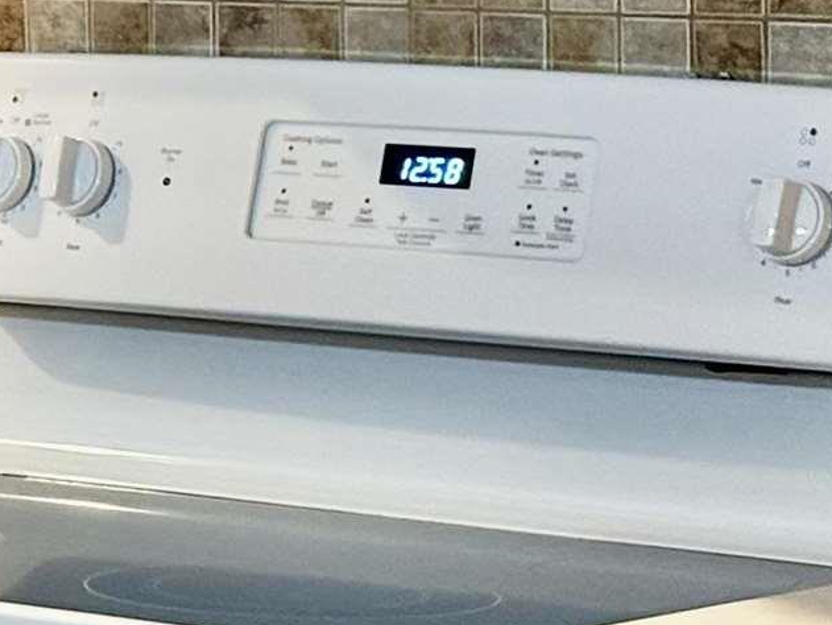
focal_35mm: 253
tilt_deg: -1.3
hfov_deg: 7.5
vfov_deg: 5.8
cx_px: -745
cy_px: -131
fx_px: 6084
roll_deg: +0.7
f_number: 1.6
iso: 100
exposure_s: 1/60
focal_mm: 5.96
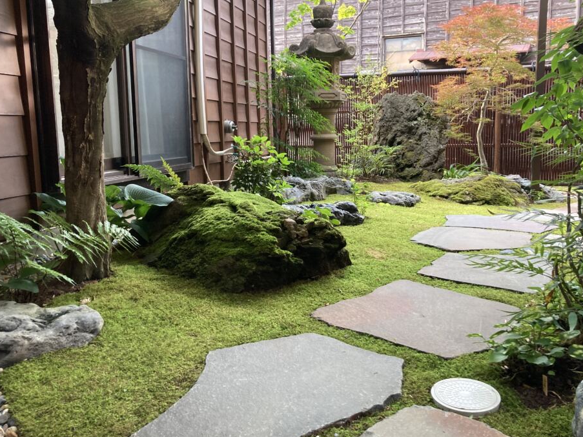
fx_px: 522
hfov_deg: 58.3
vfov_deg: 45.4
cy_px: 200
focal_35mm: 31
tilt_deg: -7.1
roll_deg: +1.3
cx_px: 316
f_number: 1.8
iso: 80
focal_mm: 3.99
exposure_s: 1/65
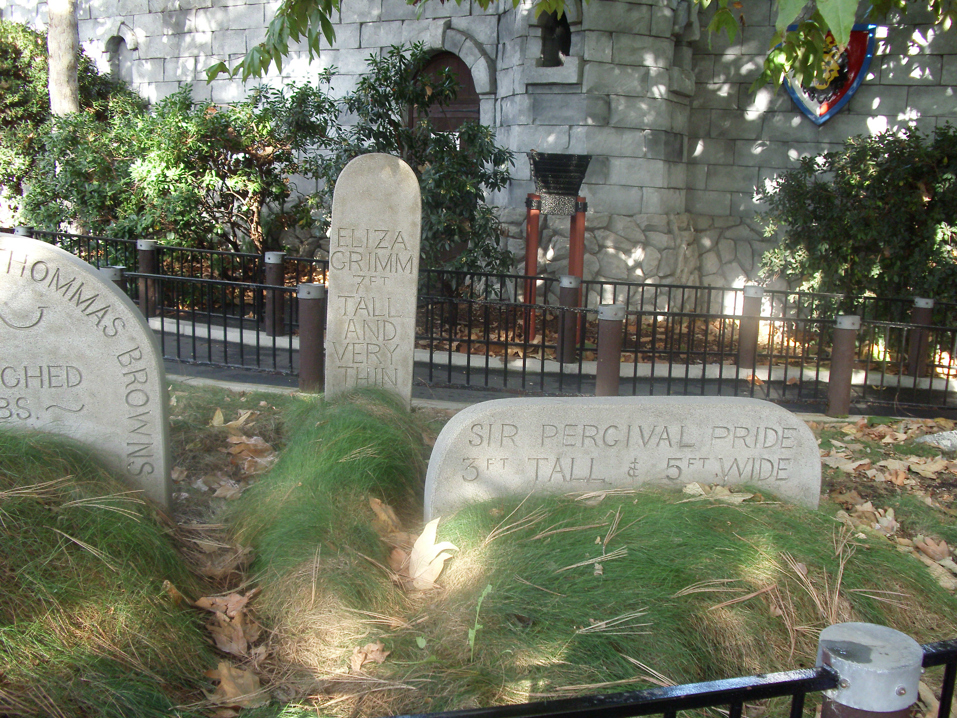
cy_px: 359
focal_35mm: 38
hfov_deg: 49.0
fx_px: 1051
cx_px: 478
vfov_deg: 37.7
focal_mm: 6.3
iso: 125
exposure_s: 1/71
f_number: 3.1
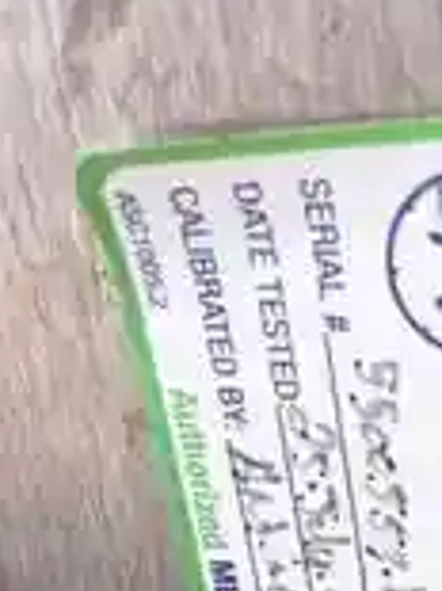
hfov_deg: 19.4
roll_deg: -21.2
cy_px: 698
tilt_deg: -39.6
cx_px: 373
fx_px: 1279
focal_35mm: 75
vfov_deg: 23.8
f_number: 2.2
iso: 40
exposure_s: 1/120
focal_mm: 4.15
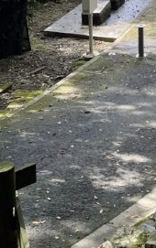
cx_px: 292
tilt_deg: -10.7
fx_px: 706
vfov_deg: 18.4
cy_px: -91
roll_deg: -1.1
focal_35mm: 104
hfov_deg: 11.6
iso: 32
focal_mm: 4.2
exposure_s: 1/502
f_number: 1.6
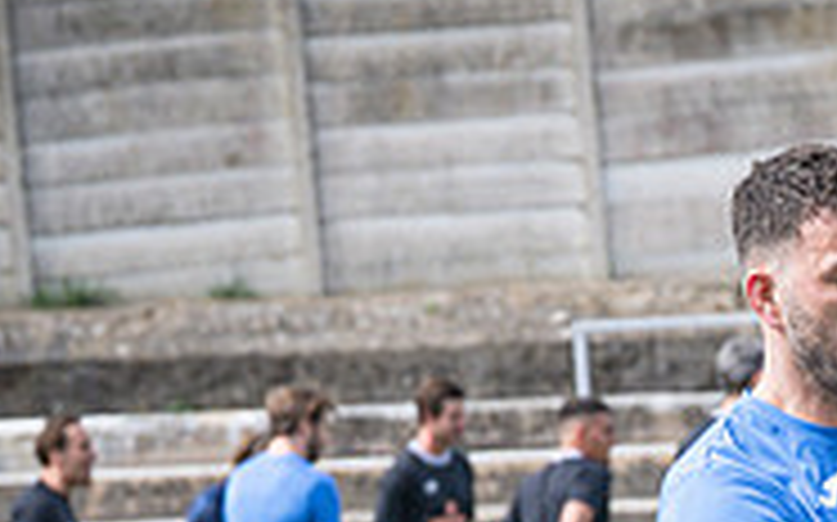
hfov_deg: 5.2
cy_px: 799
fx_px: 9256
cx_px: 884
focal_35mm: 406
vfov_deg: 3.2
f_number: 4.5
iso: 200
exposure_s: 1/1000
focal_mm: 70
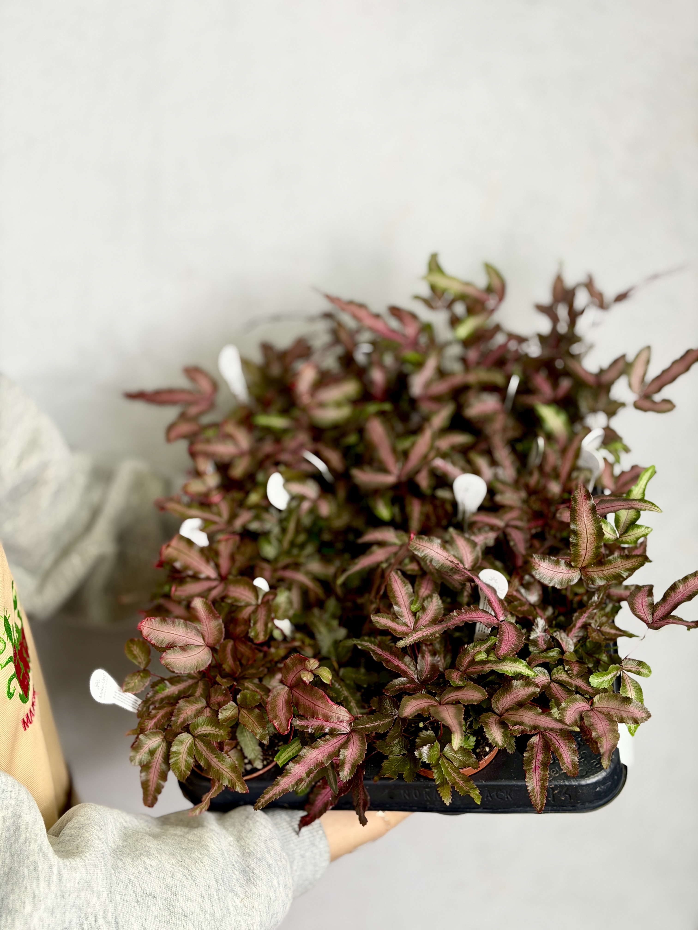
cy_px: 465
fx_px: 1291
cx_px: 349
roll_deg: -1.2
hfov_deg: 30.3
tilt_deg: -5.8
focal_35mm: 48
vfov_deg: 39.7
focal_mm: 6.76
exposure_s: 1/186
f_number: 1.78
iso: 50
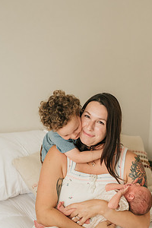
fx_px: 475
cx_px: 91
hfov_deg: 18.2
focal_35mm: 75
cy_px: 139
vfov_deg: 26.9
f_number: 2.8
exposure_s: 1/320
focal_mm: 50
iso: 1600
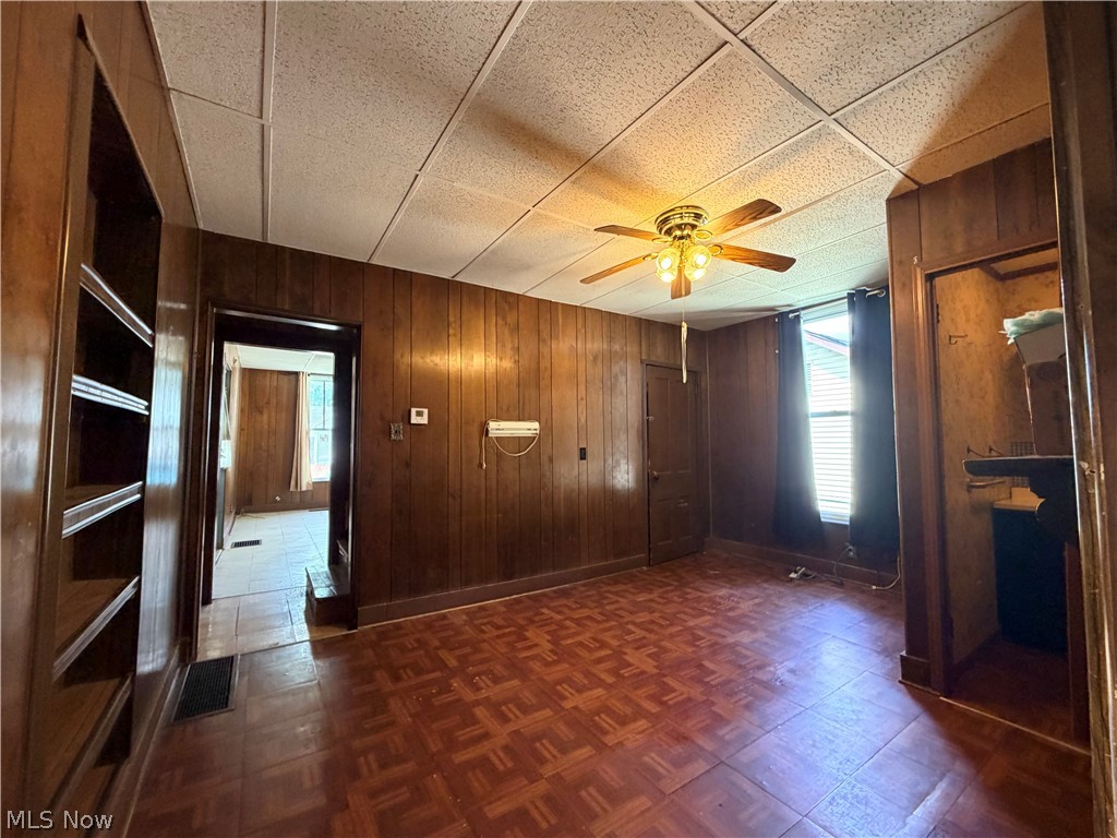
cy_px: 419
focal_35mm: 14
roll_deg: +0.3
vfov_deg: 85.7
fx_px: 452
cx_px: 558
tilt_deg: +2.0
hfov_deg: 102.1
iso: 320
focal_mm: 2.22
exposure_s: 1/60
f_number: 2.2
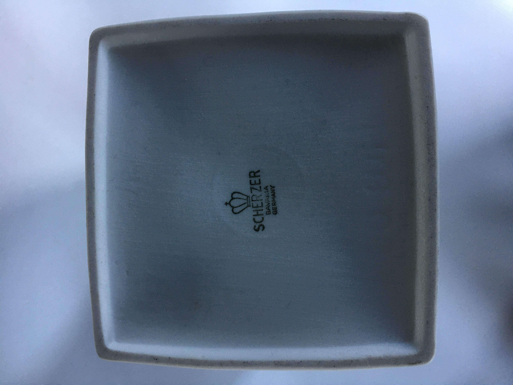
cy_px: 192
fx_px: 430
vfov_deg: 48.2
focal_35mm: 29
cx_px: 256
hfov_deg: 61.7
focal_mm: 4.15
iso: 64
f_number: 2.2
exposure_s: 1/17
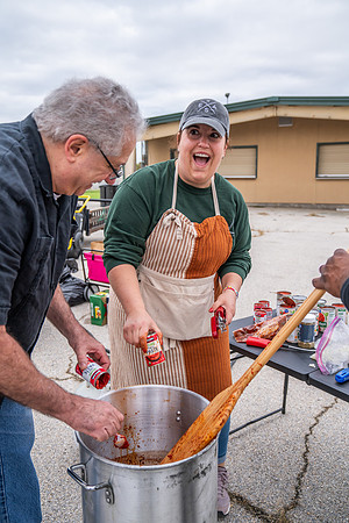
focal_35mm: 30
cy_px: 262
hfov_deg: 43.6
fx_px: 436
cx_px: 174
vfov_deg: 61.9
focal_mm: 30
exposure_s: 1/1000
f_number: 4
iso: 500
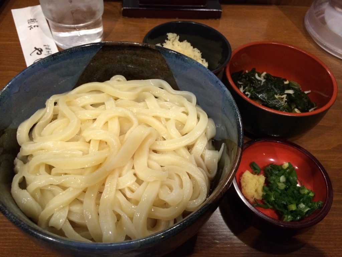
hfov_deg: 60.0
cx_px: 171
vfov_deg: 46.8
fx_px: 296
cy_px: 128
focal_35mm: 30
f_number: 2.2
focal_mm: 4.12
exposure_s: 1/24
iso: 320
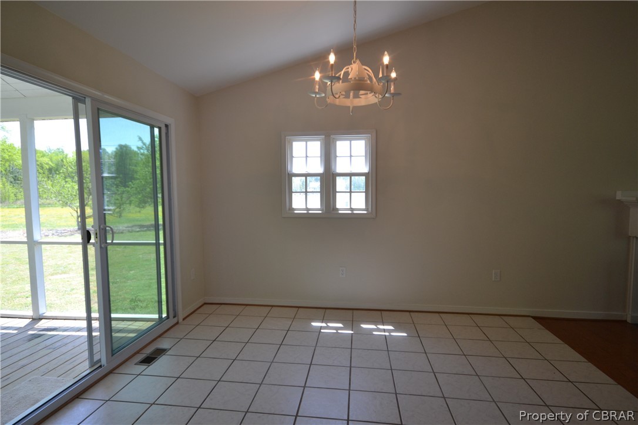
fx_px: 346
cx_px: 319
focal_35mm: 20
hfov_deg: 85.4
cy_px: 212
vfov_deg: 63.2
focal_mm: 13
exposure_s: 1/125
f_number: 5.6
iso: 360
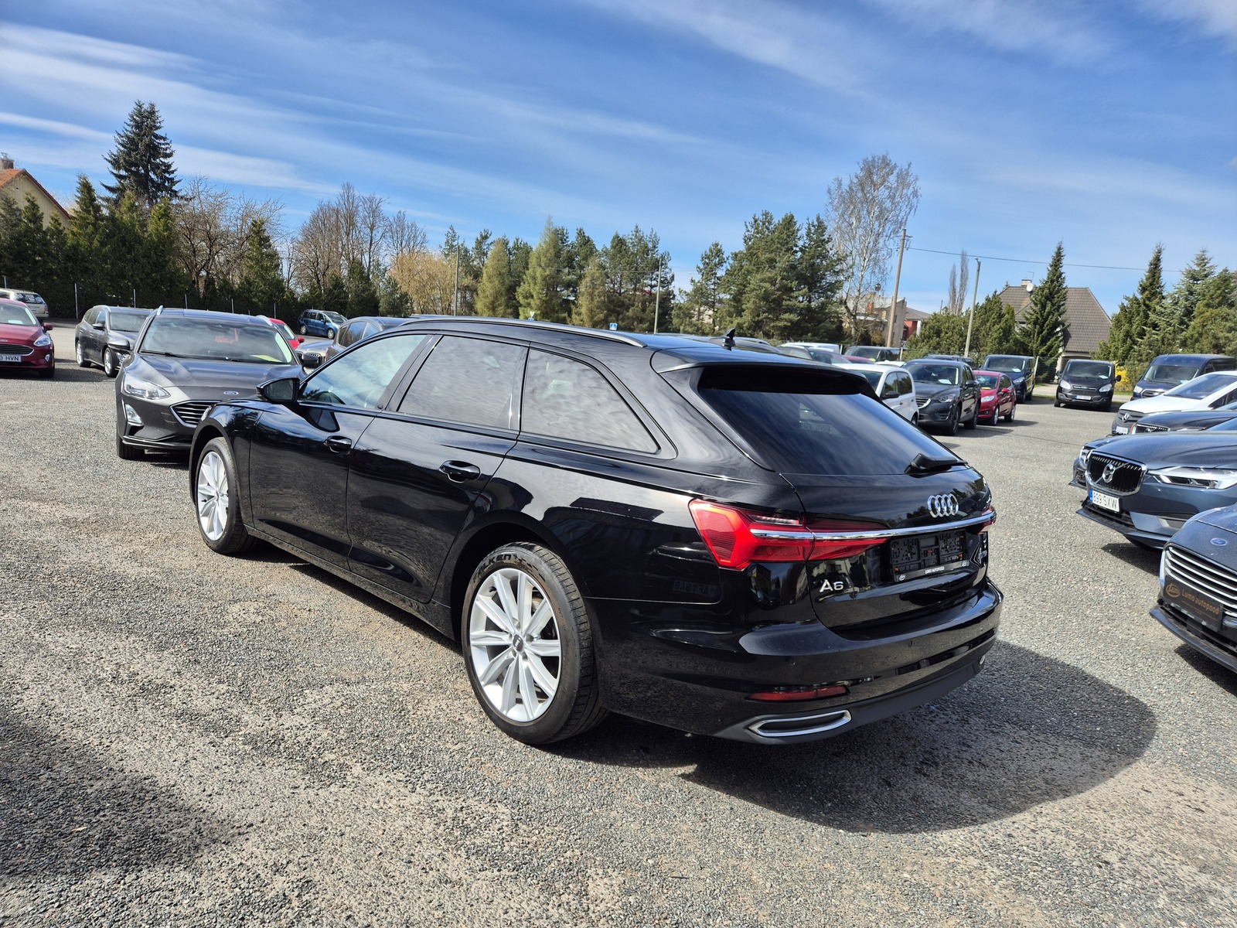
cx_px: 618
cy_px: 464
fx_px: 822
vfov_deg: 58.9
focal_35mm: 23
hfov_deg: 73.9
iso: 25
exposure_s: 1/1404
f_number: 1.8
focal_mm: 5.4
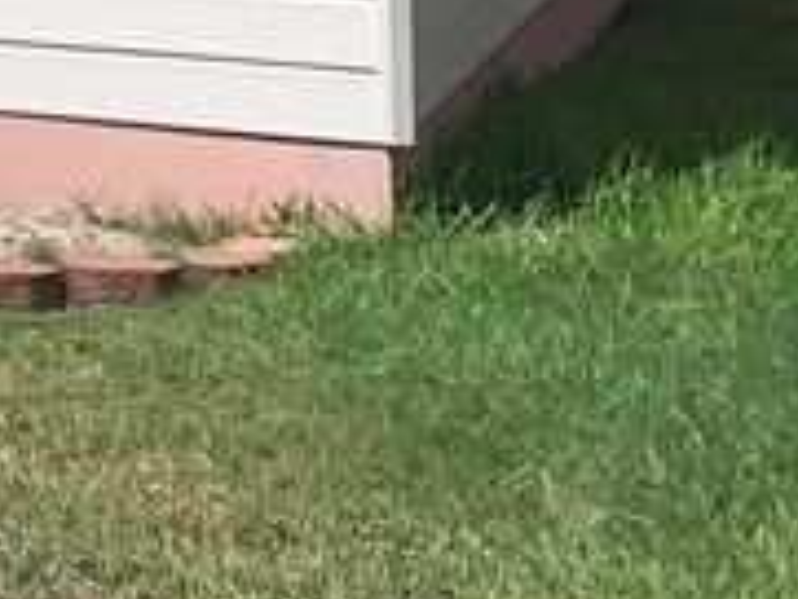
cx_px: -1380
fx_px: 3391
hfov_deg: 10.6
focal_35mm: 147
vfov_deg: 9.6
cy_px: -467
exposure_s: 1/2994
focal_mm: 4.25
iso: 25
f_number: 1.8
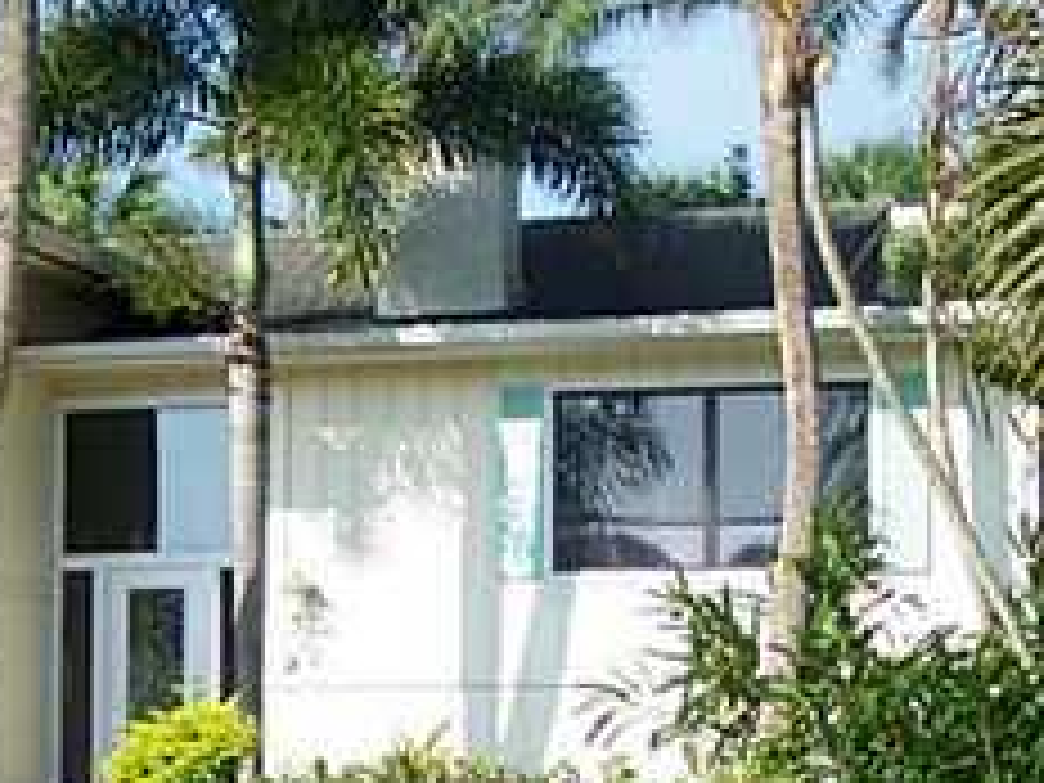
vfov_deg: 14.0
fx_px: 3167
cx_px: 256
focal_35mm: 105
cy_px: 630
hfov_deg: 18.6
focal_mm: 6.3
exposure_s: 1/500
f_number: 2.8
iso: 64
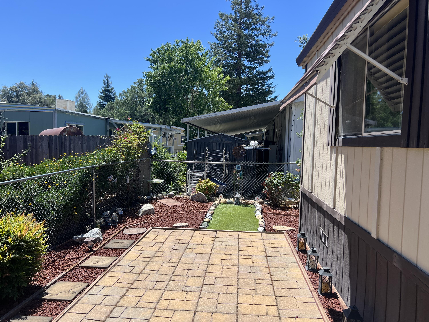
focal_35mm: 26
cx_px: 214
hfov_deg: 67.3
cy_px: 161
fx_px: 322
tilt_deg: -3.8
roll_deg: -1.0
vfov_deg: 53.1
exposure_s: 1/2513
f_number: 1.5
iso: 50
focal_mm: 5.7
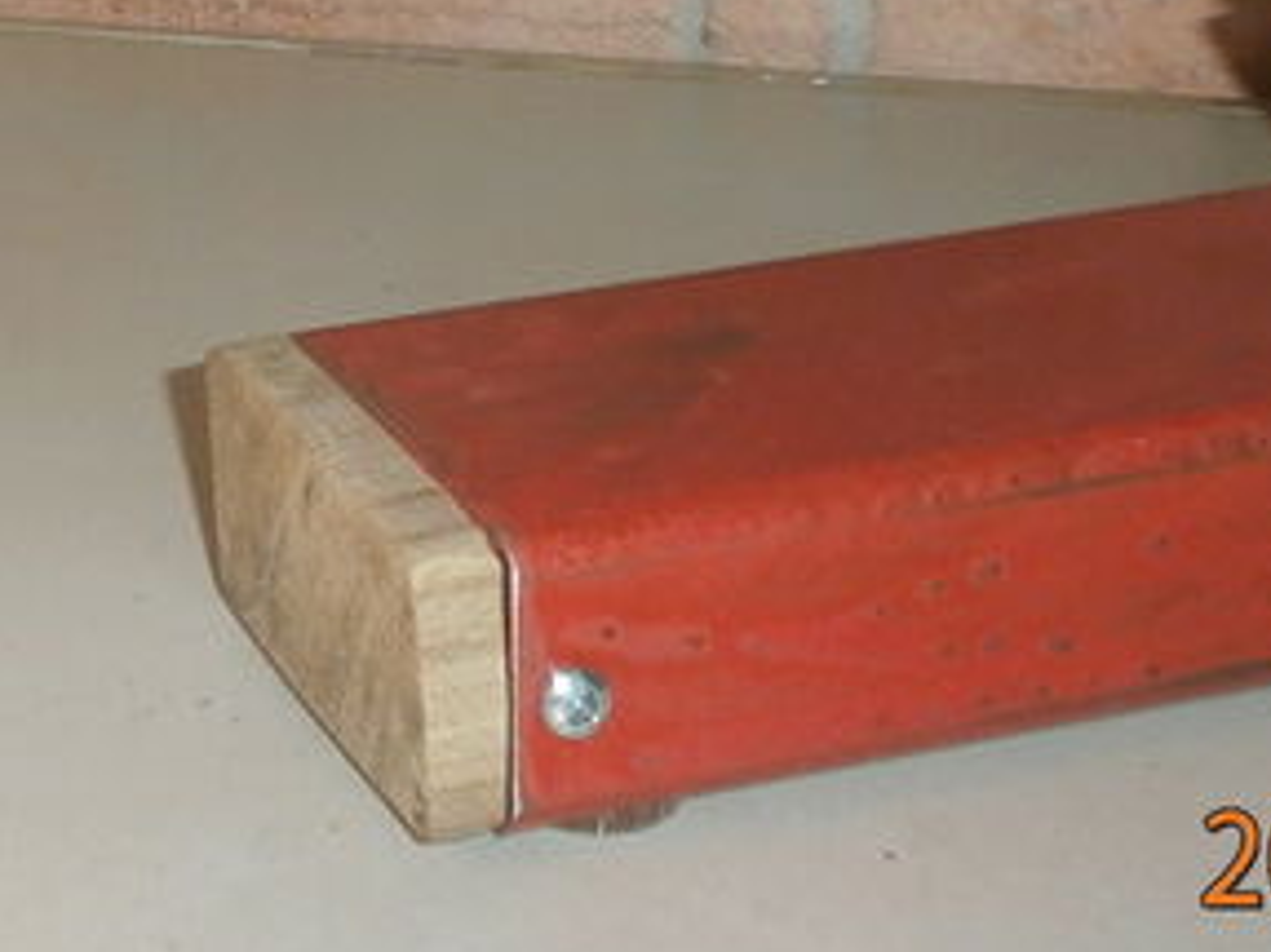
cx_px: -62
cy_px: -452
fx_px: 3450
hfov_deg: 20.1
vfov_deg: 14.7
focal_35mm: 94
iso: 125
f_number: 2.9
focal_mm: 4.8
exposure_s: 1/30
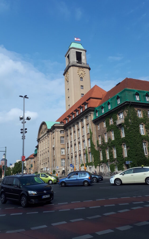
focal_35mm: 29
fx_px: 188
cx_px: 70
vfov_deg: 64.6
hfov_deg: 43.1
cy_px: 119
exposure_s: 1/1645
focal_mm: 3.6
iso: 40
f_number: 1.9
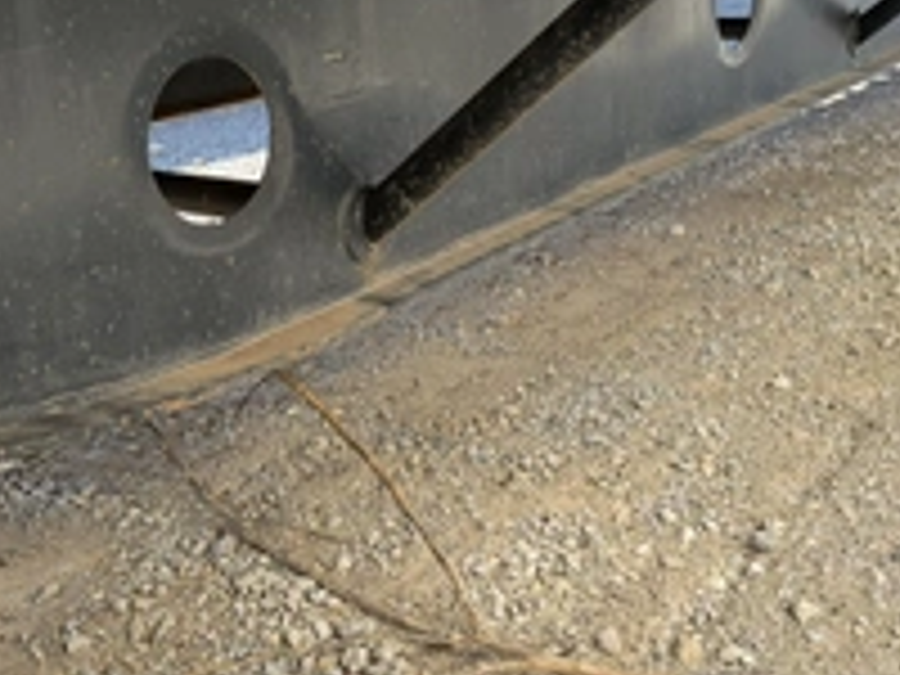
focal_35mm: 48
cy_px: 256
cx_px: 450
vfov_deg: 30.2
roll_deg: +2.6
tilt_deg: -16.6
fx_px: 1248
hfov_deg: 39.7
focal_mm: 6.76
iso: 80
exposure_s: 1/473
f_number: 1.78
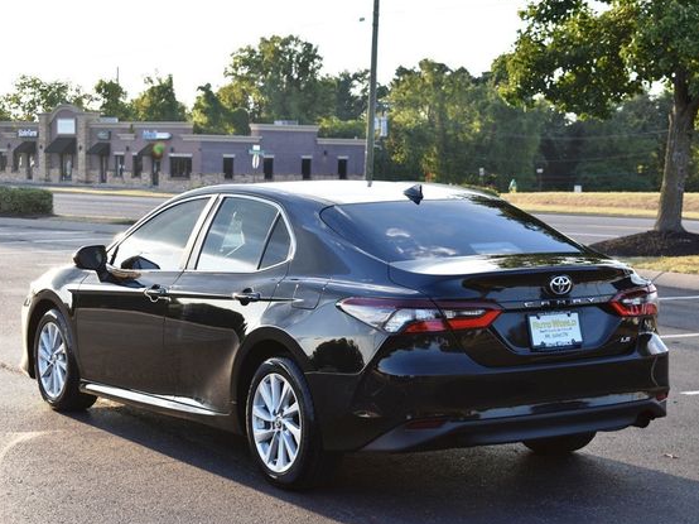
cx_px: 395
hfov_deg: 24.4
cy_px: 261
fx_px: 1615
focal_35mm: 80
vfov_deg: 18.4
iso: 220
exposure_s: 1/250
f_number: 5.6
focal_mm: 48
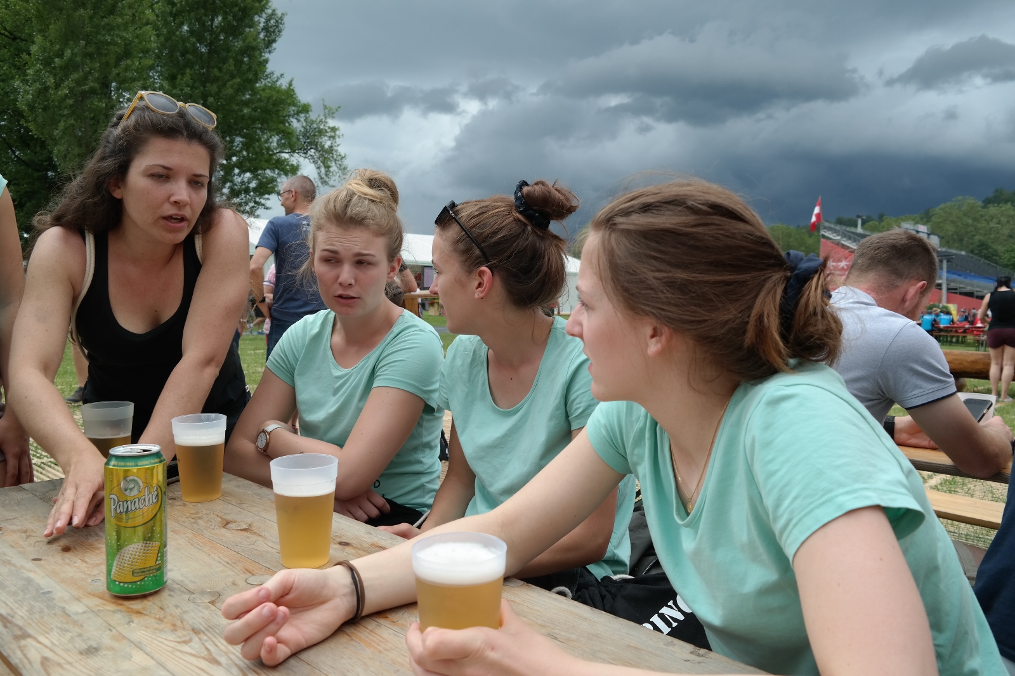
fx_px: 761
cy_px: 338
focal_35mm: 27
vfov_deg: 47.9
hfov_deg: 67.4
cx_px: 508
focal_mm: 18
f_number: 5.6
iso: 100
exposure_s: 1/200
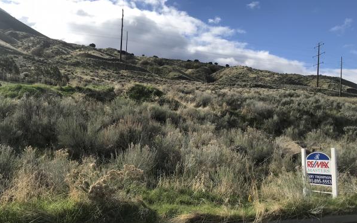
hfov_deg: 59.6
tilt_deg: +2.4
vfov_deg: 39.3
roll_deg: -3.2
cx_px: 172
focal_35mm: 32
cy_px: 125
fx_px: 311
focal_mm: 3.99
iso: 20
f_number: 1.8
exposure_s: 1/2740
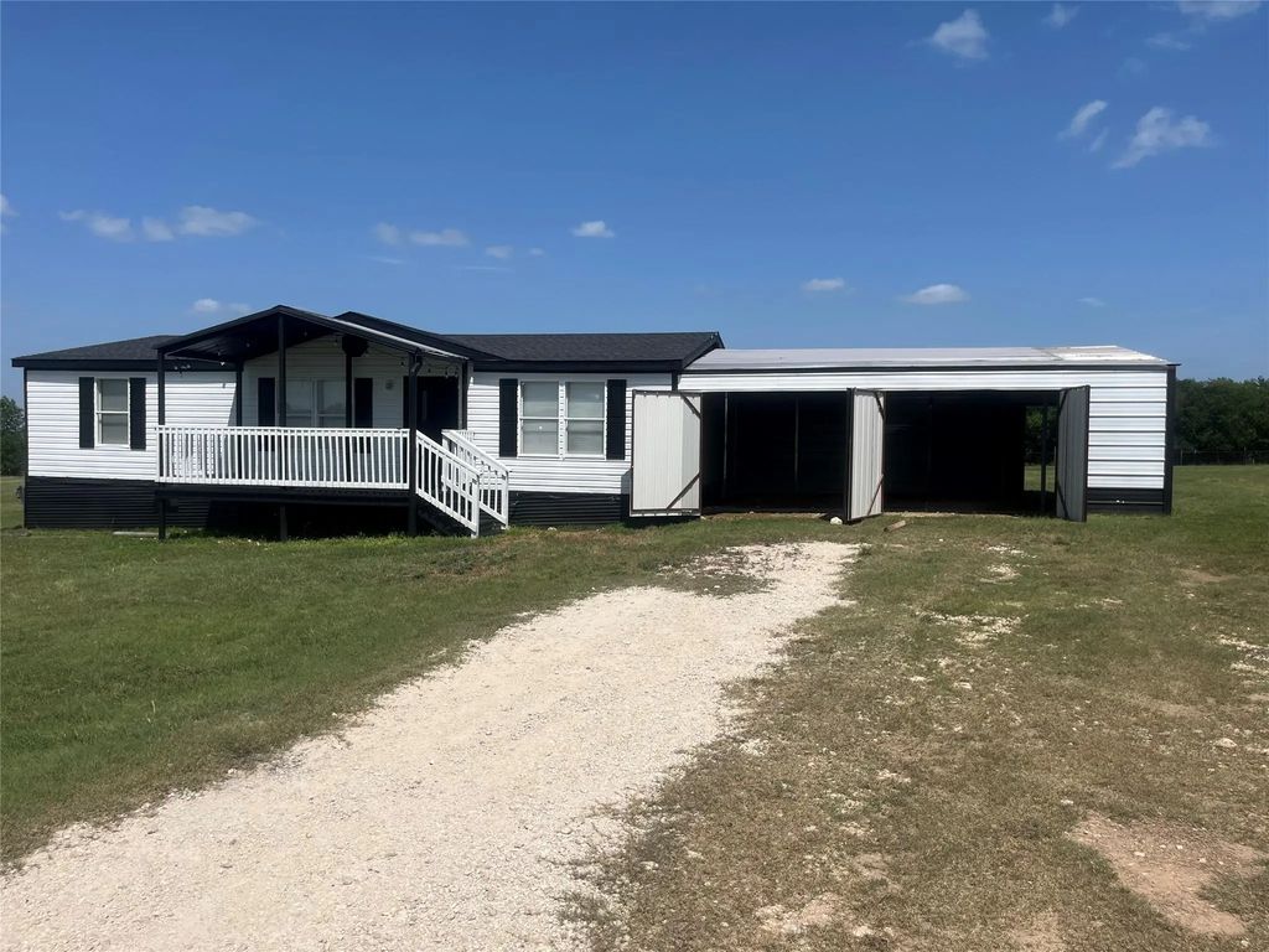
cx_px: 634
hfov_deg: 67.3
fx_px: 953
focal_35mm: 26
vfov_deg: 53.1
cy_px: 476
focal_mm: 5.1
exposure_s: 1/7874
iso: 50
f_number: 1.6
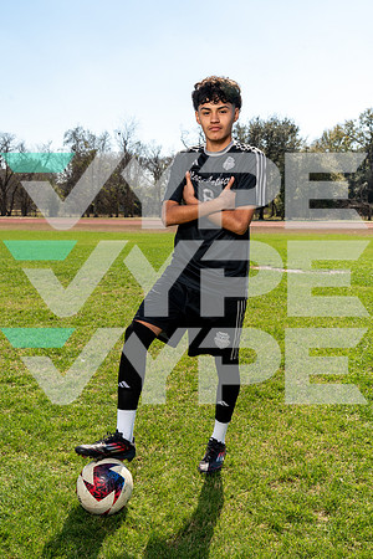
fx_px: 559
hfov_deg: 36.9
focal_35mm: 36
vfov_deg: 53.1
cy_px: 280
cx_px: 186
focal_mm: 36
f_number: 9
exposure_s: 1/200
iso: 100
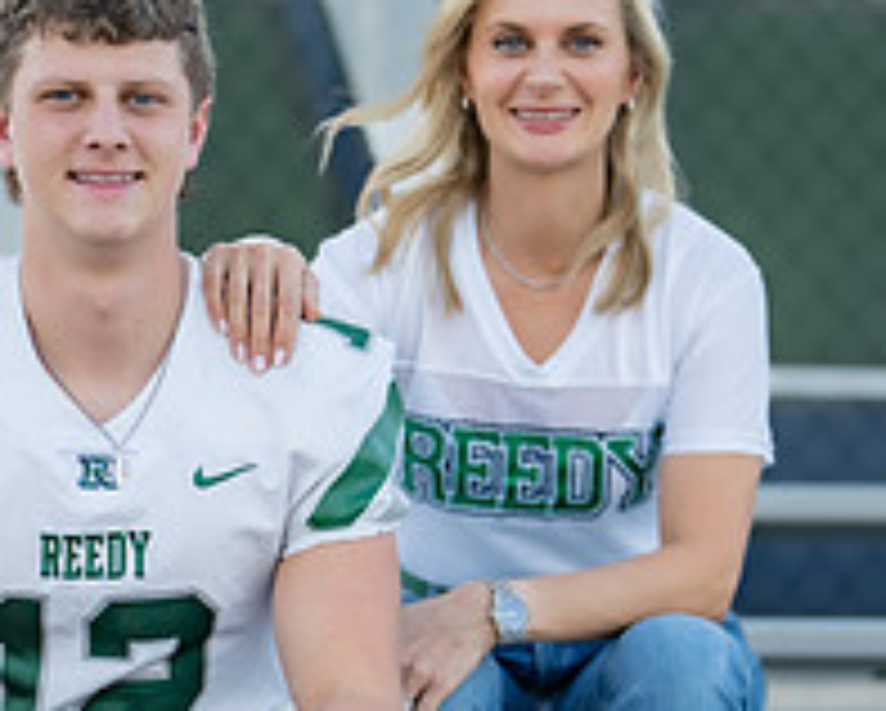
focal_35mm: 172
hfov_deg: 11.2
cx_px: 404
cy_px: 534
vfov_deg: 9.0
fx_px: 4515
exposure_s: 1/1250
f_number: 1.2
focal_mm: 50
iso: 100
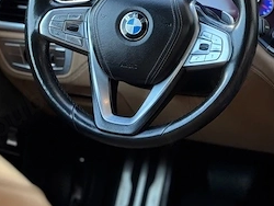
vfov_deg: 12.9
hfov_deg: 16.7
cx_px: 273
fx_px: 911
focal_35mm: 115
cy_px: 91
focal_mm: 6.76
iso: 125
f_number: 1.78
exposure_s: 1/134
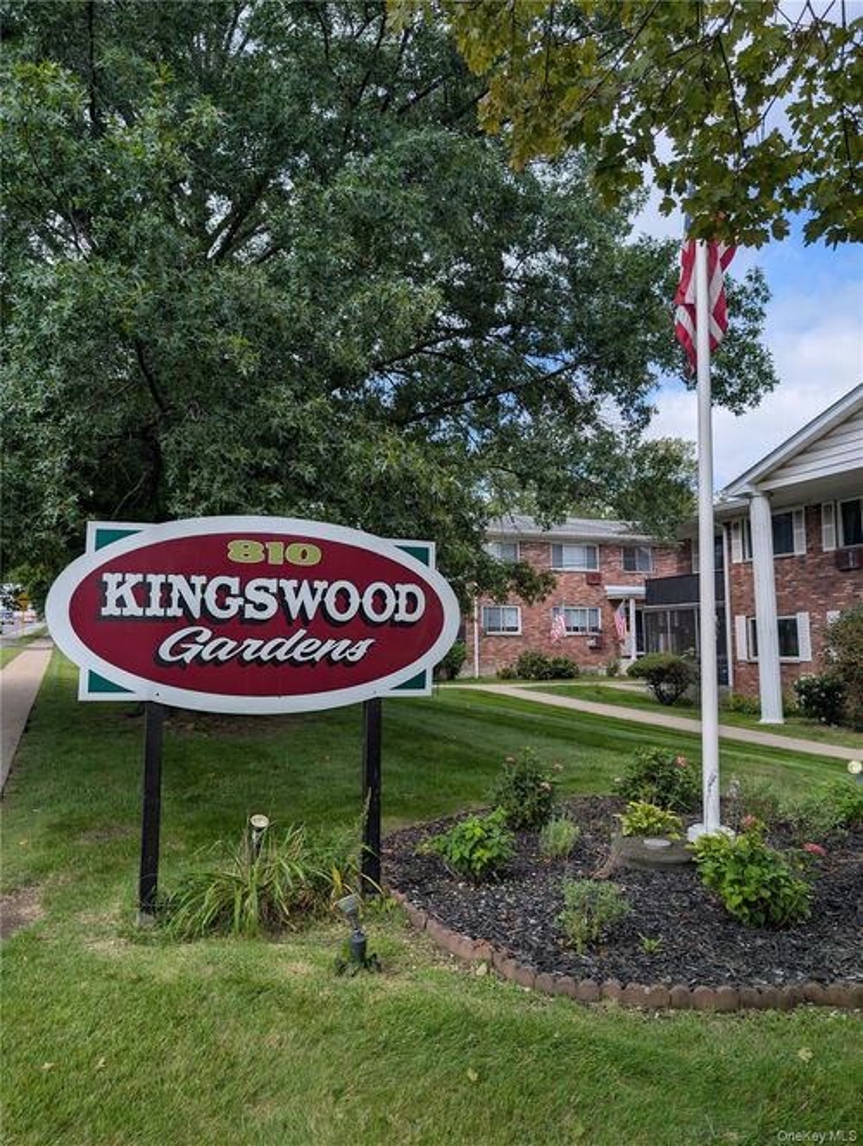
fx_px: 796
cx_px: 432
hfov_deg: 56.9
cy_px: 573
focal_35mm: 24
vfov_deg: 71.5
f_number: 1.68
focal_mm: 6.9
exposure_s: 1/1019
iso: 21
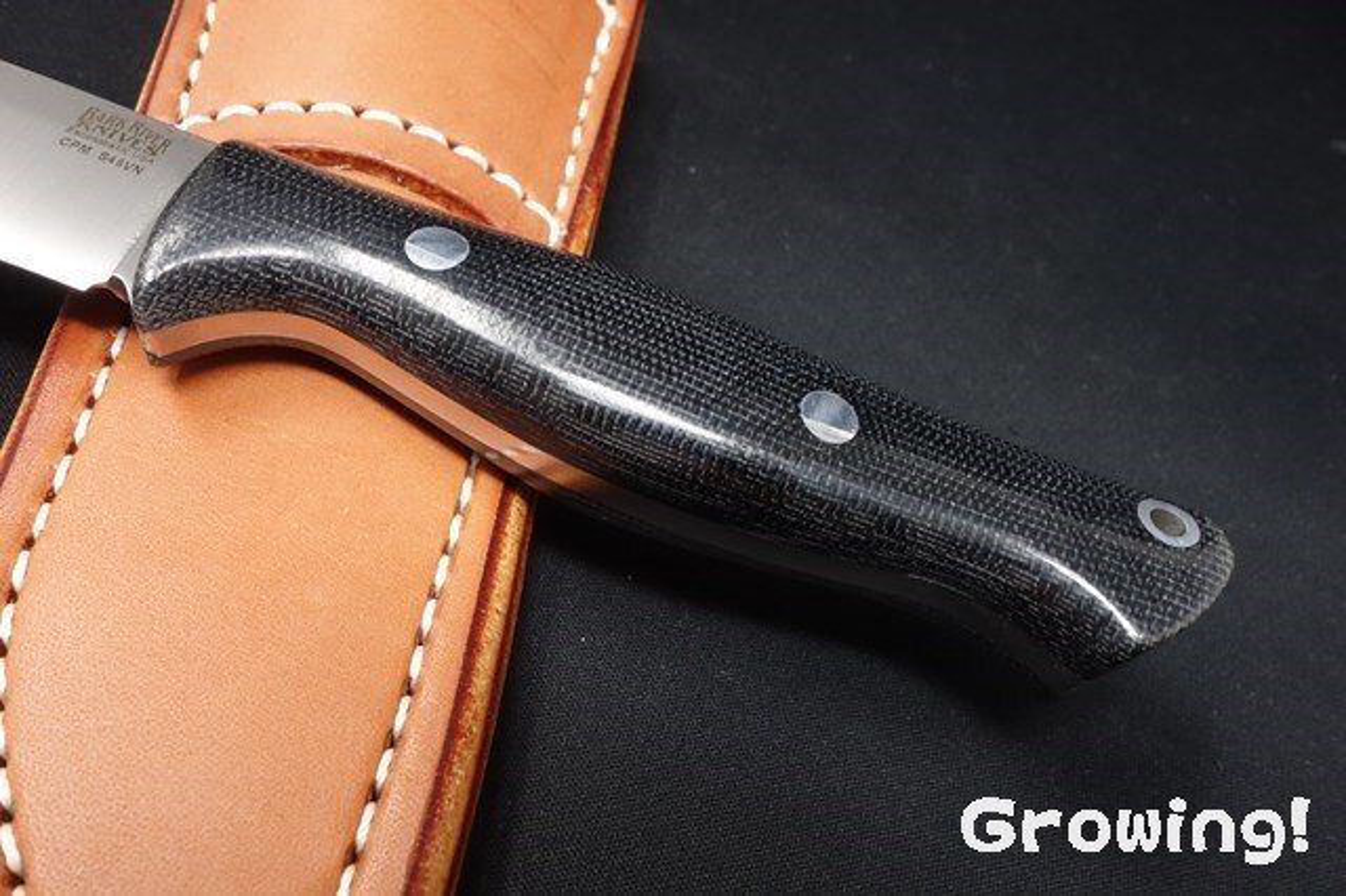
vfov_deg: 46.4
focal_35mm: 28
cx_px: 673
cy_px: 448
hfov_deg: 65.5
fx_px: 1046
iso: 1000
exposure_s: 1/30
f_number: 7.1
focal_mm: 10.4
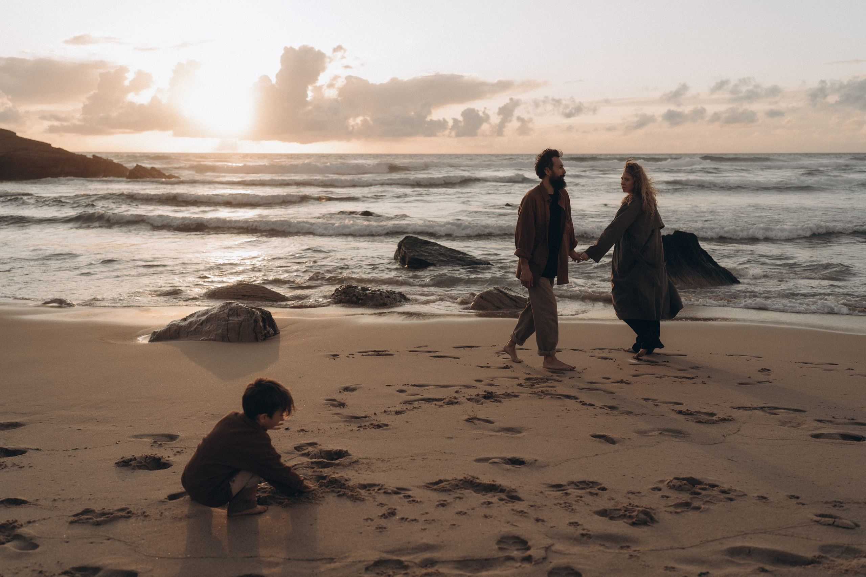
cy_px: 288
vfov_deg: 37.9
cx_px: 433
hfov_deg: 54.4
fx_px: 842
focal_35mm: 35
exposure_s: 1/320
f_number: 2.5
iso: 50
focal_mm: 35
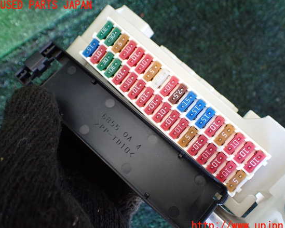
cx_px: 153
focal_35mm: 32
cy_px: 116
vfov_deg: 45.8
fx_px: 270
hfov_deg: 55.6
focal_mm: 5.4
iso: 800
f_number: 2.3
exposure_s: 1/80
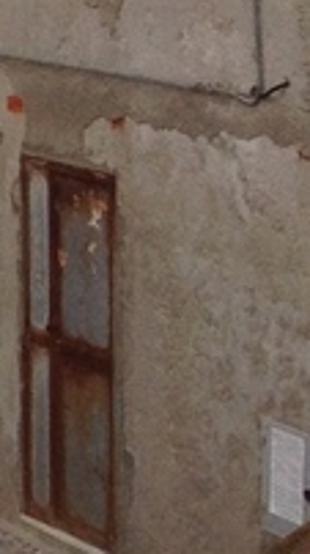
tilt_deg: -0.3
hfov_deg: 4.7
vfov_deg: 9.2
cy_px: -310
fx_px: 3331
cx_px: -1097
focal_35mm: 227
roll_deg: +0.3
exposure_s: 1/214
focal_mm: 4.28
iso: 50
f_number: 2.4
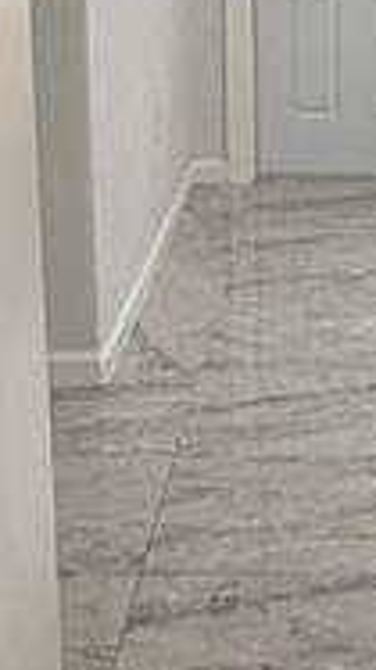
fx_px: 1739
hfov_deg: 12.2
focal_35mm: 98
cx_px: 351
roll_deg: -0.2
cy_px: 322
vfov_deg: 21.8
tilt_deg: -16.3
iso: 250
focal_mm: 2.22
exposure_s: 1/120
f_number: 2.2
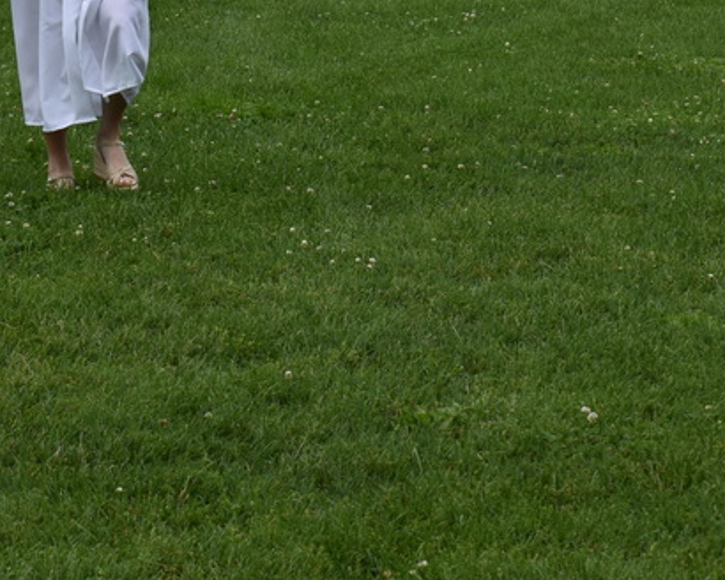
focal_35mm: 193
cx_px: 14
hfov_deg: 9.9
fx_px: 4145
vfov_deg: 8.0
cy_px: 15
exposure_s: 1/250
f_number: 8
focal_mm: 55
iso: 140
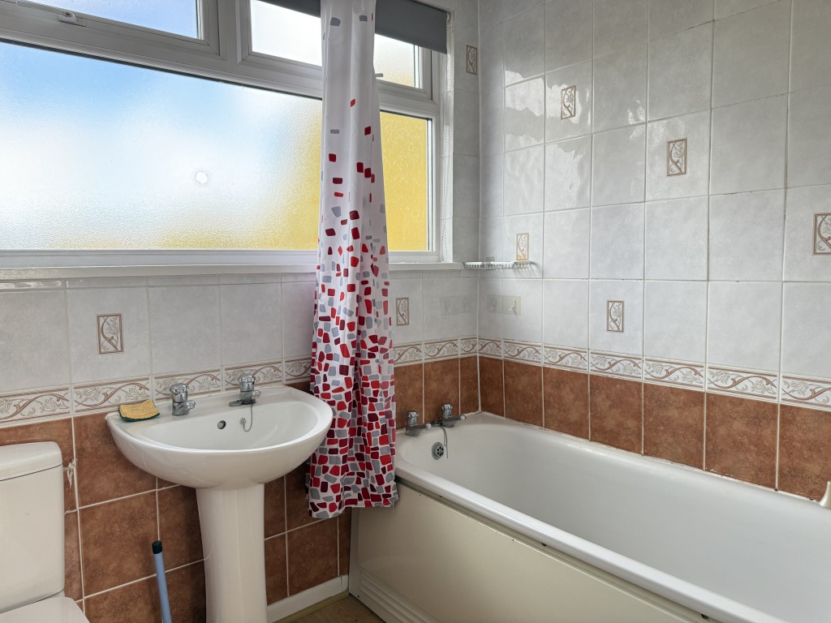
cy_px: 312
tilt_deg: -4.7
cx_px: 416
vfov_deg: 56.8
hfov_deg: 71.6
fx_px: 576
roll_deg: +0.0
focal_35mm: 24
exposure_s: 1/161
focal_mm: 6.76
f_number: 1.78
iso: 125
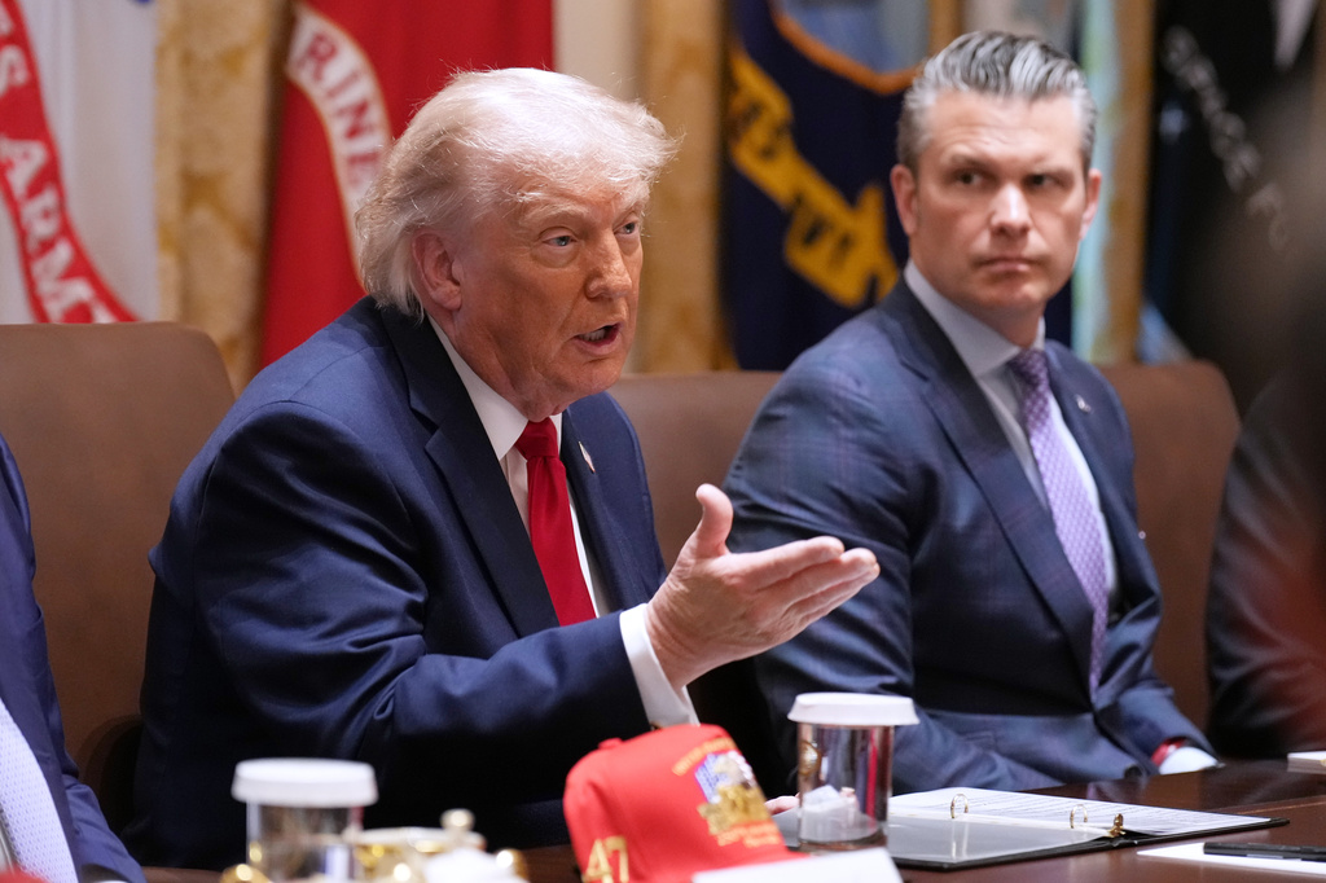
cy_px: 442
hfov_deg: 11.2
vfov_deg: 7.5
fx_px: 6775
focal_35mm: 184
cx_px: 663
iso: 3200
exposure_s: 1/160
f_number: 2.8
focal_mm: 123
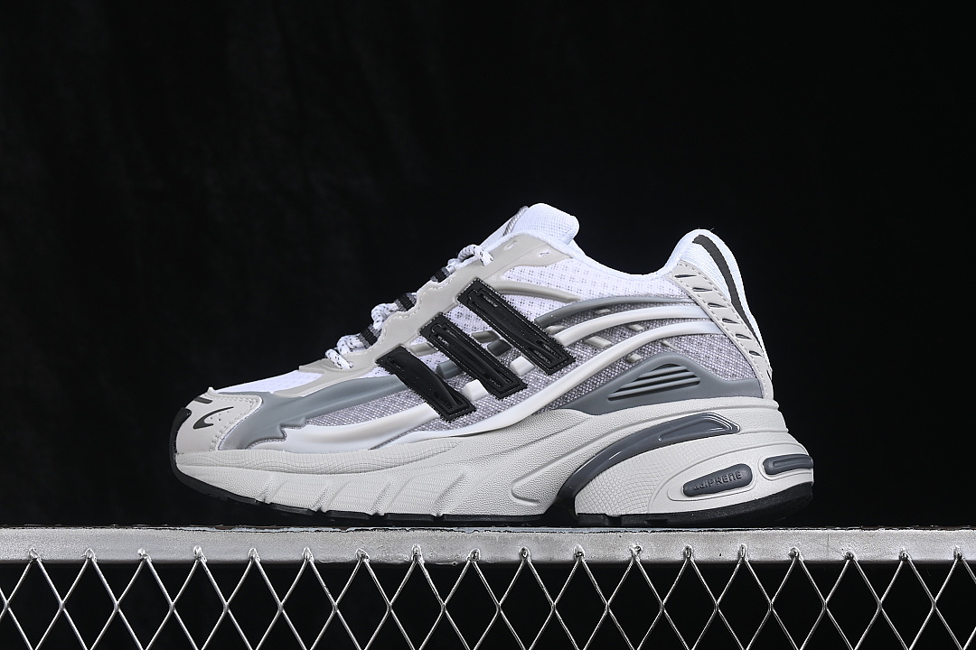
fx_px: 2033
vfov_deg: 18.2
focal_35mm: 75
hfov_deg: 27.0
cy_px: 325
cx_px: 488
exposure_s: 1/80
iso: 160
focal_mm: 50
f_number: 8
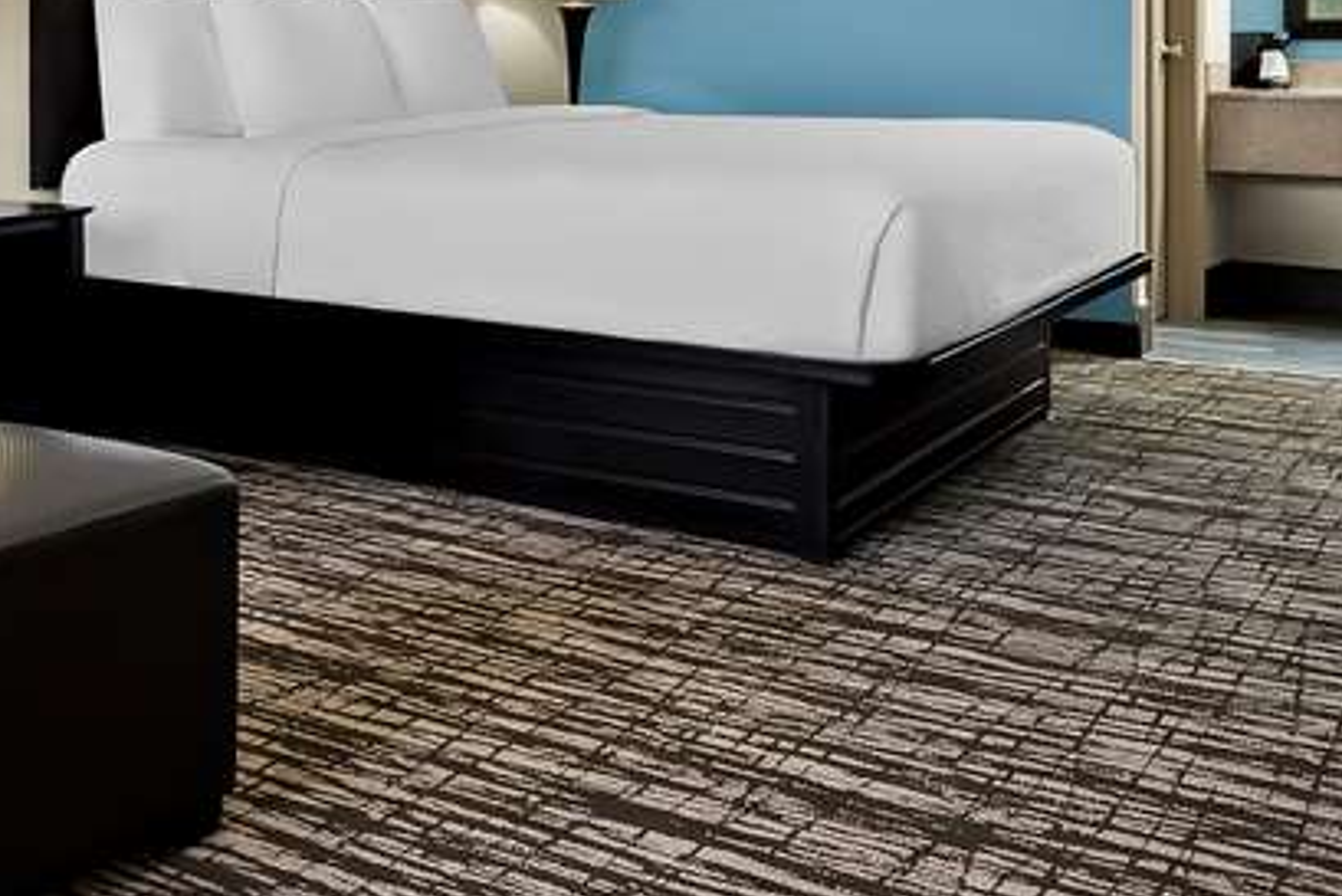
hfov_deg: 46.3
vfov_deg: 31.9
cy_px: 102
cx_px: 300
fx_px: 1492
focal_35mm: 40
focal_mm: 16
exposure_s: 2
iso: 400
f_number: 9
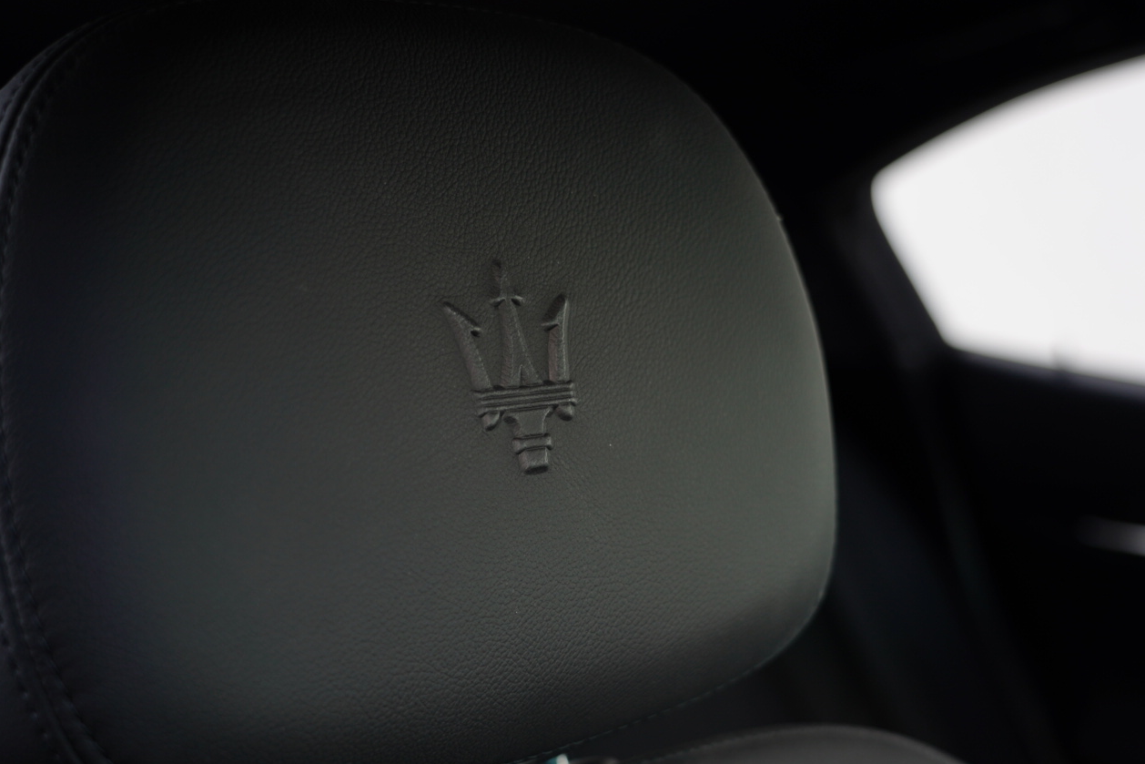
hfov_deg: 36.9
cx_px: 608
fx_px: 1718
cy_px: 414
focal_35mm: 54
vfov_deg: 25.1
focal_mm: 42
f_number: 4
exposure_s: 1/50
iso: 160
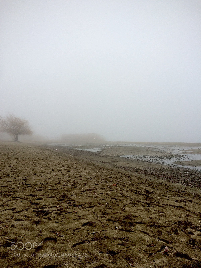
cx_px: 100
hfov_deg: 48.2
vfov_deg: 61.7
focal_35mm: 29
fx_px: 225
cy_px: 134
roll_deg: +2.9
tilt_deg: -3.2
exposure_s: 1/855
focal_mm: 4.15
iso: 32
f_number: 2.2
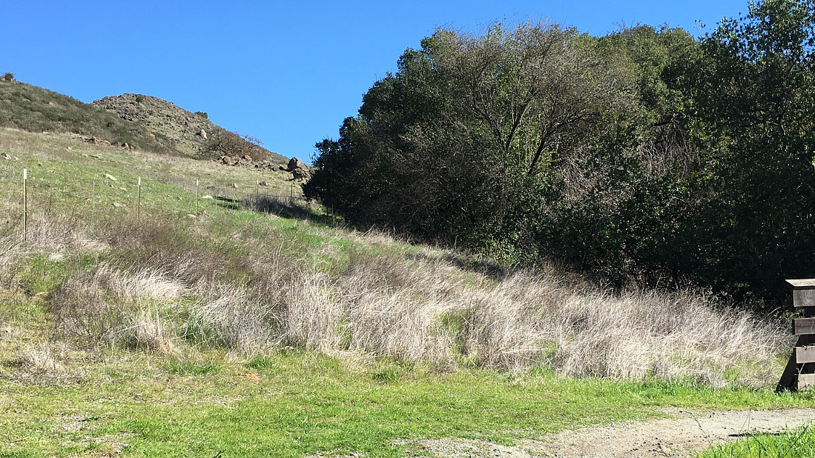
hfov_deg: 44.5
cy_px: 299
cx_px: 372
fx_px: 994
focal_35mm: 46
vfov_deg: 25.8
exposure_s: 1/836
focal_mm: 4.15
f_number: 2.2
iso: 25
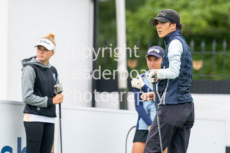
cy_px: 66
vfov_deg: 2.7
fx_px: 3257
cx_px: 126
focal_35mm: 510
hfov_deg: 4.0
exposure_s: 1/1000
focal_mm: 300
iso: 400
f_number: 5
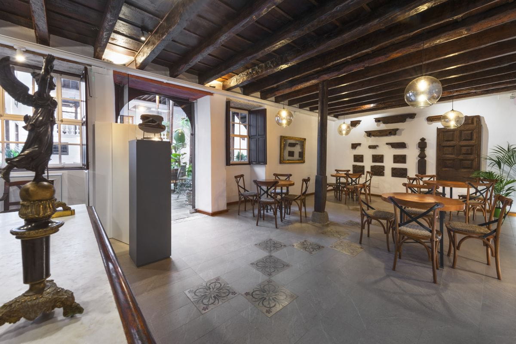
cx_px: 258
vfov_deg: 81.2
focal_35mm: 14
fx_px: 201
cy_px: 172
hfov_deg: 104.3
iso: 100
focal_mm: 14
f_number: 10
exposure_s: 1.6
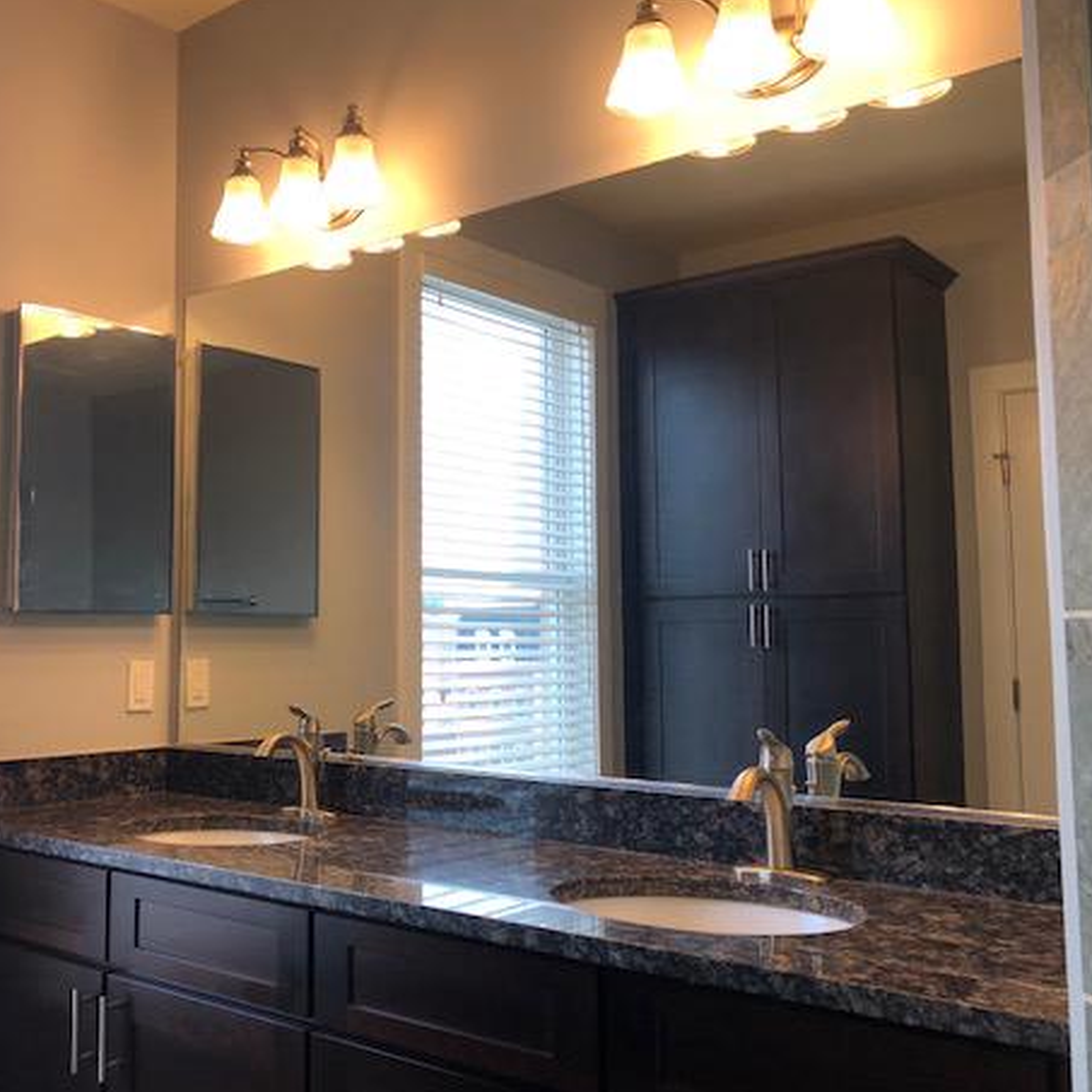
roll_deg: +0.7
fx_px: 1249
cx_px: 405
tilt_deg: +3.3
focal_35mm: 35
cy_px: 530
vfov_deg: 47.2
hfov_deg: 46.8
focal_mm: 3.99
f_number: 1.8
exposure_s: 1/120
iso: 40
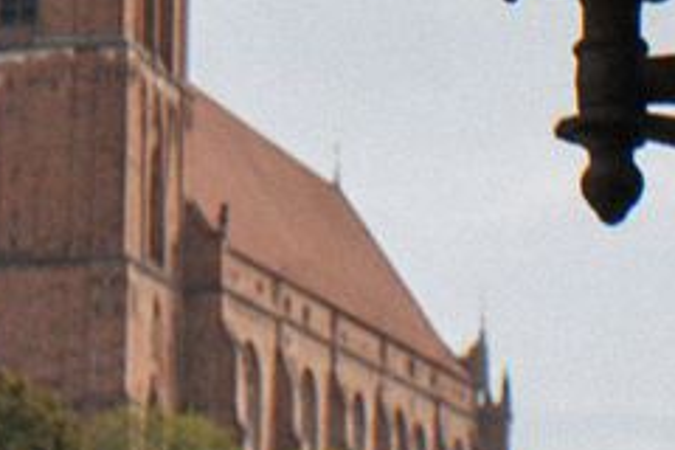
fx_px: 2737
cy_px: 169
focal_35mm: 146
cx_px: 287
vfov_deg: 9.4
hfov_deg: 14.1
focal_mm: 35
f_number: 10
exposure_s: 1/200
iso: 400
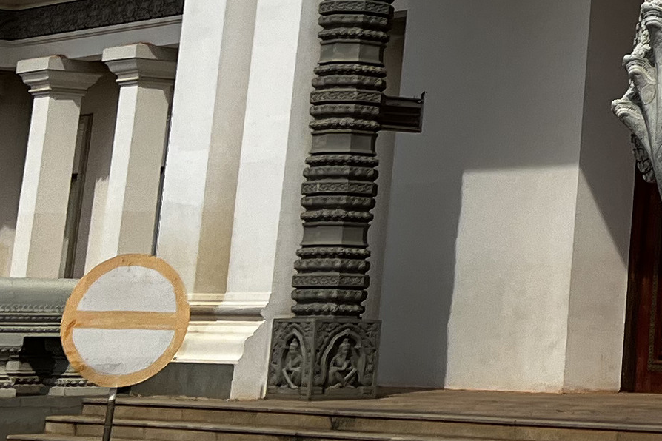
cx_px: 1074
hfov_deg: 15.3
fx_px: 2225
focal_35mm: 121
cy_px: -259
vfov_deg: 10.8
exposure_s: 1/8696
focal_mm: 5.7
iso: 50
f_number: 1.5
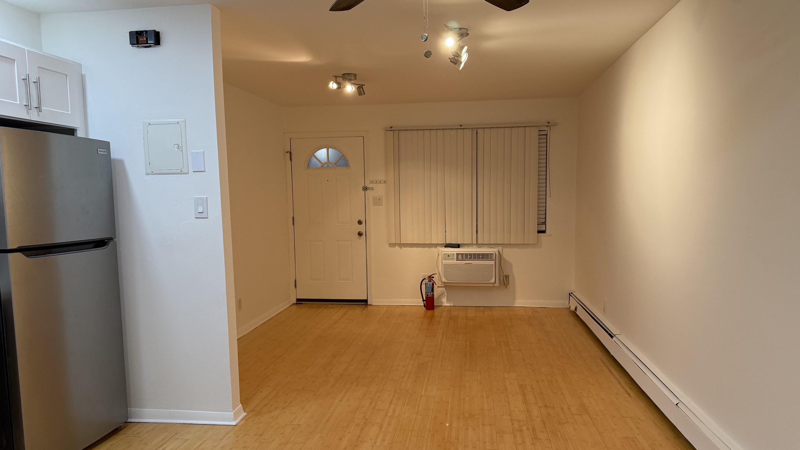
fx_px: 573
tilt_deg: -4.4
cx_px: 406
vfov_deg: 42.8
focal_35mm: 27
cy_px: 251
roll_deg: +0.5
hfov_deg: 69.9
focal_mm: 6.76
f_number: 1.78
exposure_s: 1/134
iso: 200
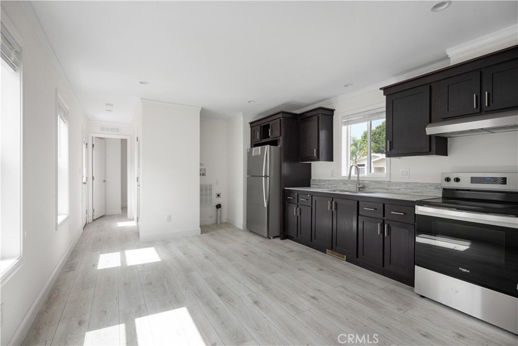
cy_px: 173
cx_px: 259
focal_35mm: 16
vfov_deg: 73.8
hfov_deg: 96.7
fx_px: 230
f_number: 6.3
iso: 200
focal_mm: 16
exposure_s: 1/20
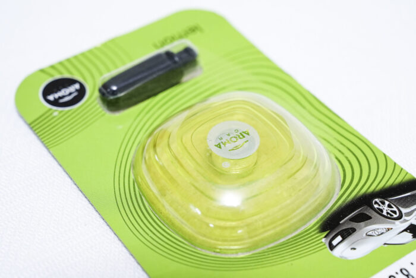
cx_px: 208
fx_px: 810
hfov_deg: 28.8
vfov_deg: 19.5
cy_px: 139
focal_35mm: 70
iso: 3200
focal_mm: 70
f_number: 8
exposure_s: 1/250
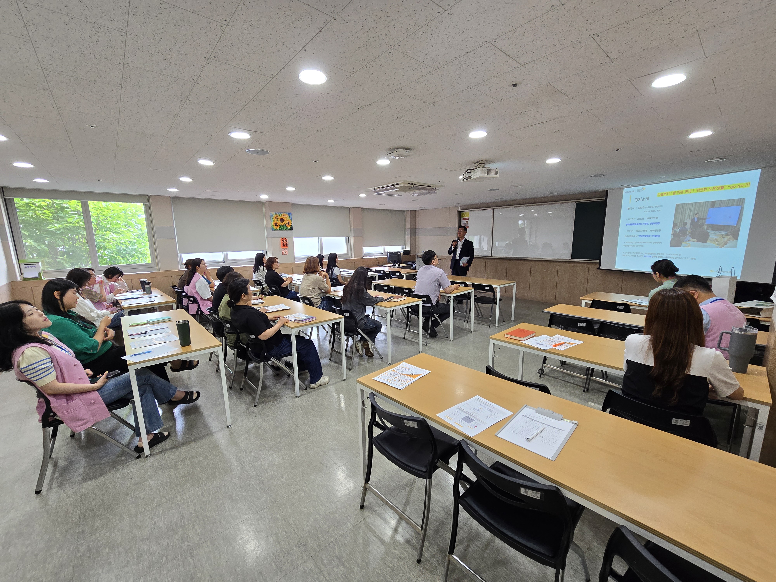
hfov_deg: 106.2
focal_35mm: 13
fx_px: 291
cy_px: 291
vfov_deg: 89.9
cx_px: 388
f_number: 2.2
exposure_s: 1/60
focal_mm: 2.2
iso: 125
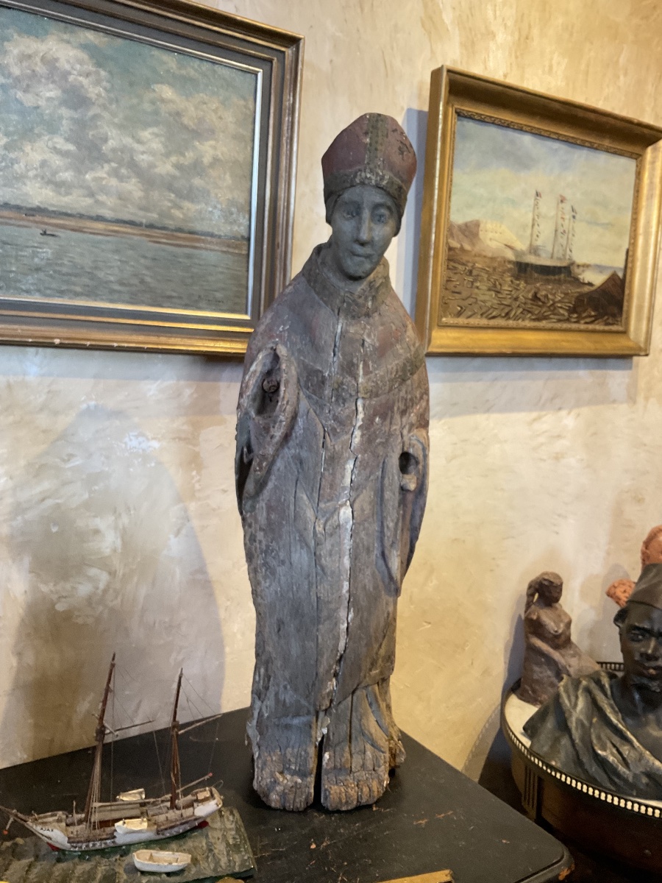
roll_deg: -1.7
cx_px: 331
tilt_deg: -6.2
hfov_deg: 48.2
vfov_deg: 61.7
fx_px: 739
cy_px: 442
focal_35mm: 29
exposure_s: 1/50
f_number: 1.8
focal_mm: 3
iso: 125
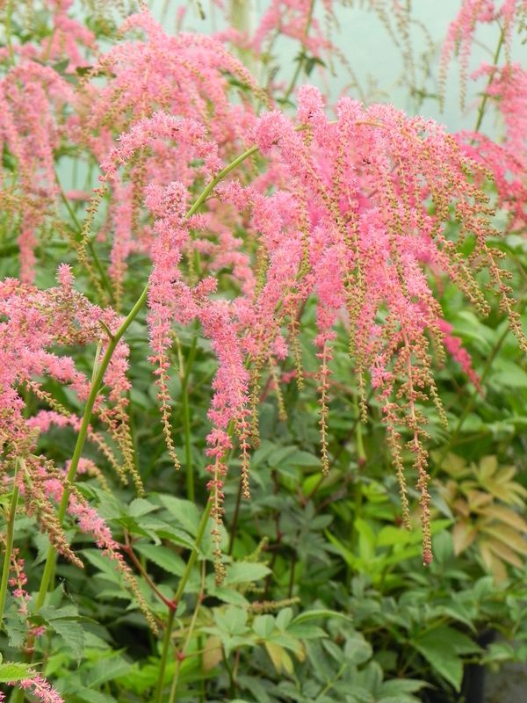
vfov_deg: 16.8
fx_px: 2375
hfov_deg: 12.7
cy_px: 352
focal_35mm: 117
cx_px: 264
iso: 160
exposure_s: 1/100
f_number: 4.5
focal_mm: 20.8
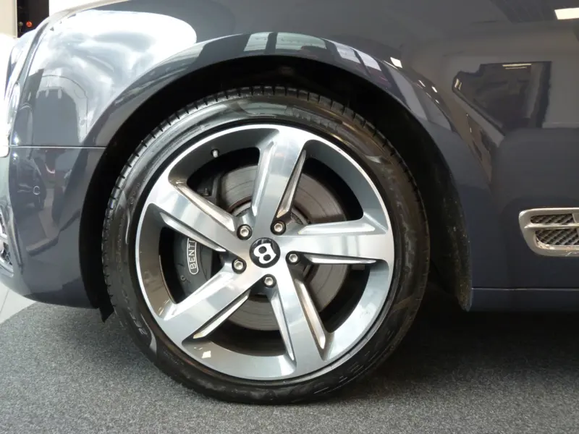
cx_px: 290
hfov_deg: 49.0
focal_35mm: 38
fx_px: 636
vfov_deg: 37.7
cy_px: 217
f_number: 3.1
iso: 200
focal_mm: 6.8
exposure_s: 1/25
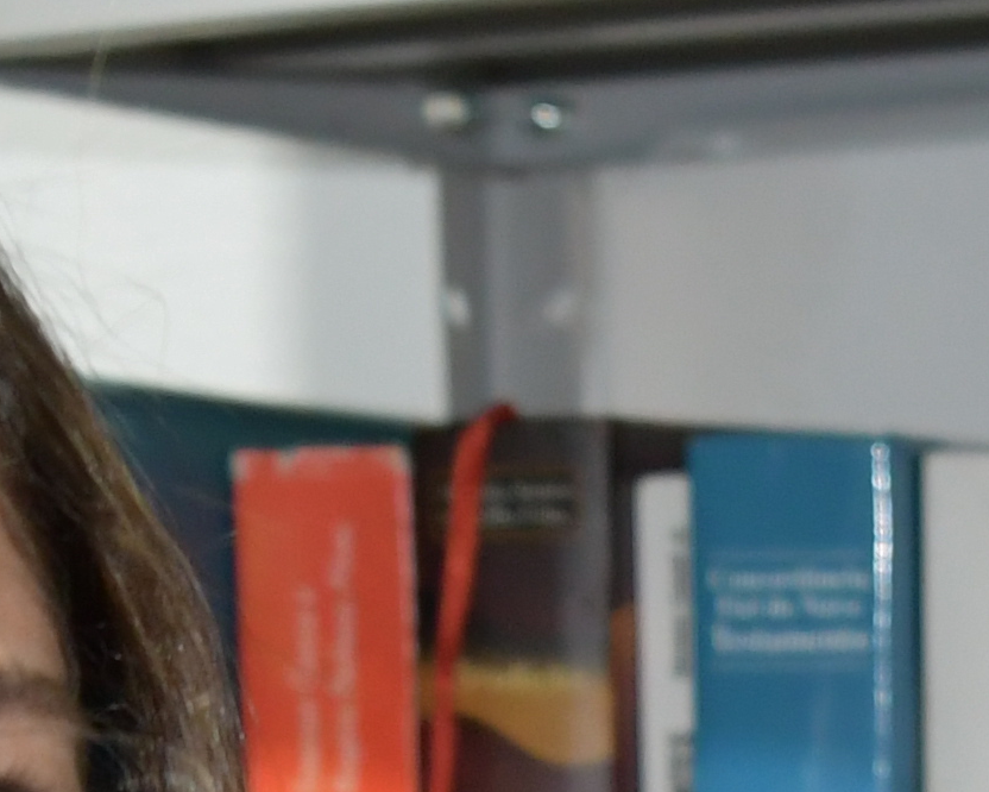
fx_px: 6617
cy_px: 1375
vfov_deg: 6.7
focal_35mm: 226
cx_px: 1214
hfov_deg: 8.4
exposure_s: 1/60
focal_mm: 24
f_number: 2.8
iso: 900
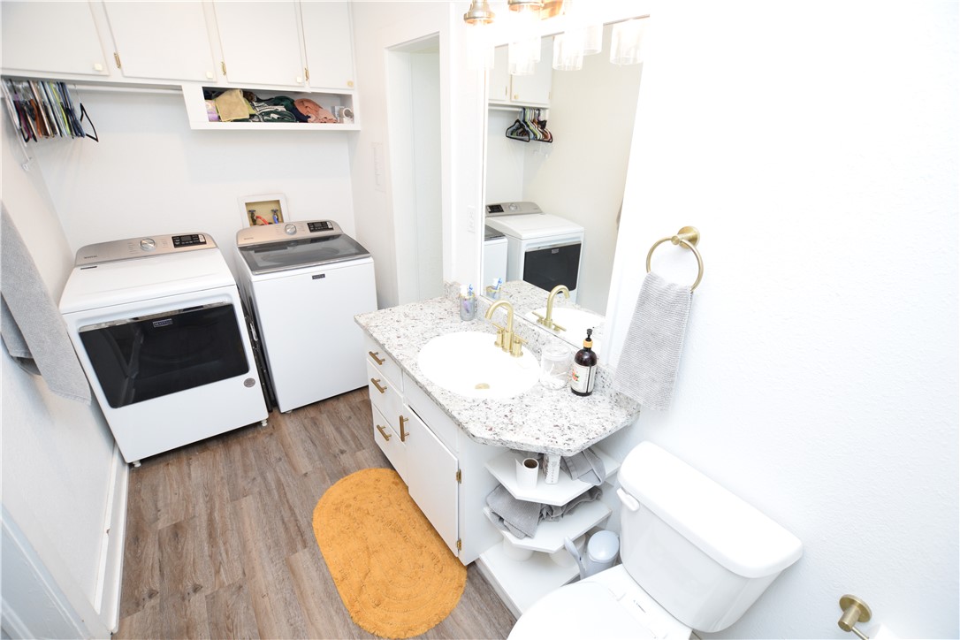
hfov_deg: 100.4
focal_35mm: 15
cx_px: 480
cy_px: 320
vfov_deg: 77.3
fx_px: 400
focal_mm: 10
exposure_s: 1/60
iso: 450
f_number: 4
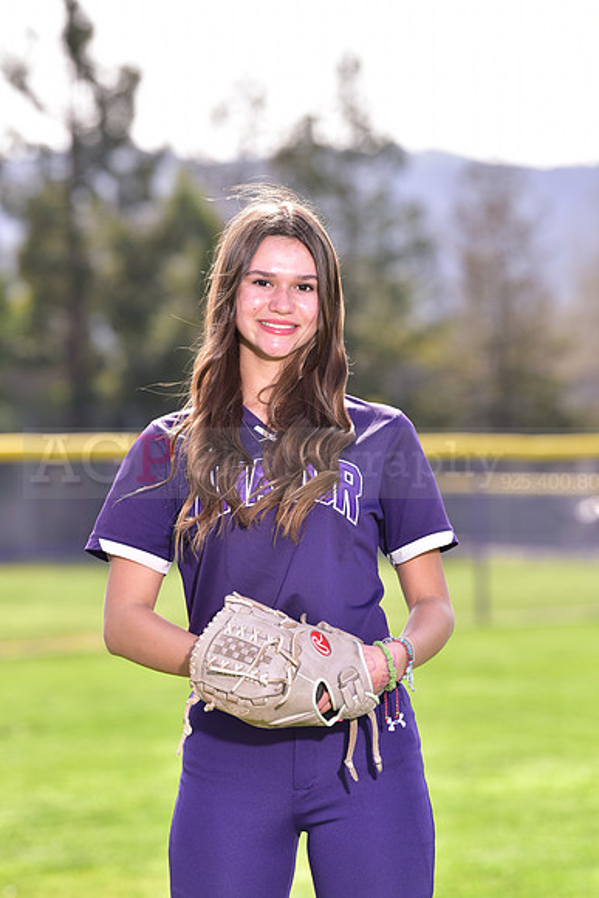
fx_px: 4365
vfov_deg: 11.7
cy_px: 449
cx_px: 300
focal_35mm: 175
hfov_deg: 7.9
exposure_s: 1/250
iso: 100
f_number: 5
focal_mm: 175
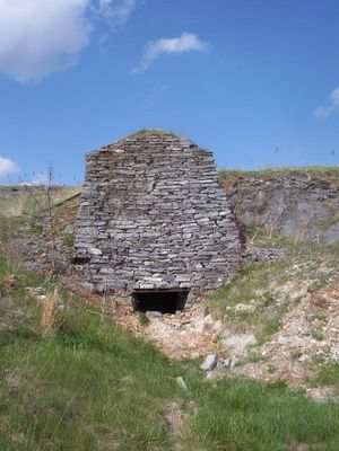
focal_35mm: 39
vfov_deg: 47.9
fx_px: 509
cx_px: 170
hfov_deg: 36.8
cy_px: 226
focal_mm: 6
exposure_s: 1/296
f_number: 8
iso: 100
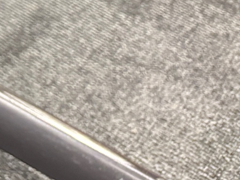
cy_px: -150
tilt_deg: -28.8
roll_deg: -0.6
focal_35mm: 106
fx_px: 735
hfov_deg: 15.5
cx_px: -212
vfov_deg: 12.7
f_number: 1.6
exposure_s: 1/50
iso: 400
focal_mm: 5.96
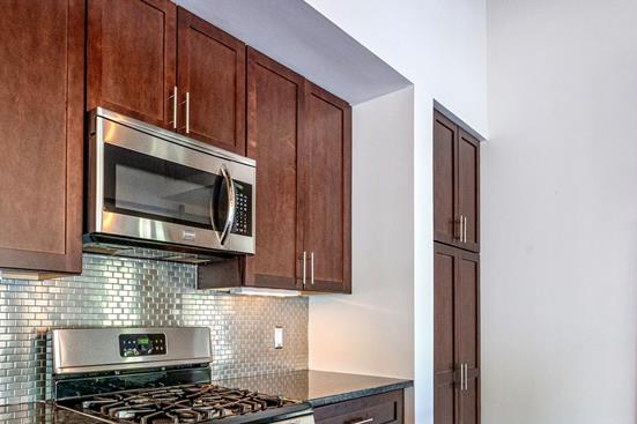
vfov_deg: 47.3
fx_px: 460
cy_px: 329
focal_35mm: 26
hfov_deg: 67.2
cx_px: 203
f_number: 9
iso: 1600
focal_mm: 14
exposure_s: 1/40
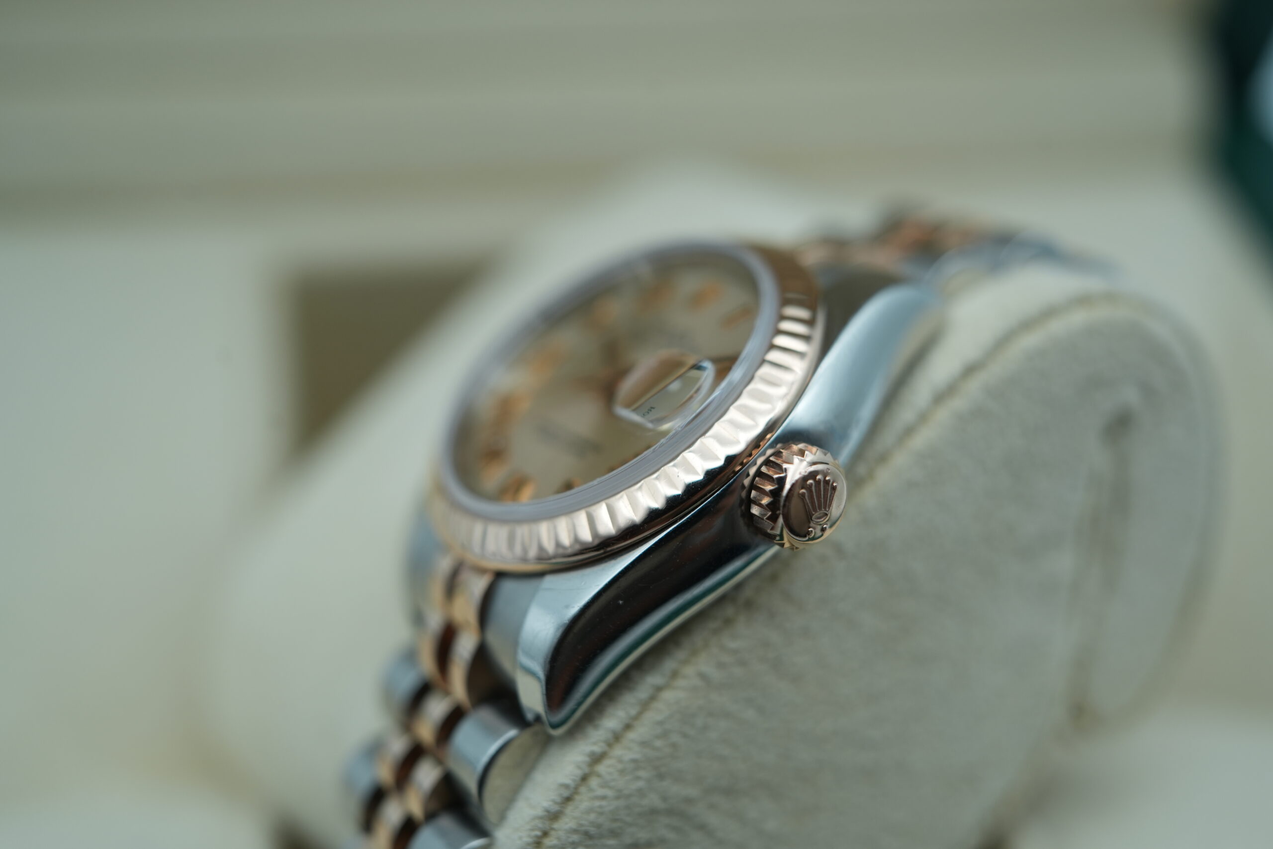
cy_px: 424
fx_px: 1238
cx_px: 636
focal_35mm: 35
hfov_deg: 54.4
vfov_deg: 37.9
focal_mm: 35
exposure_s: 1/250
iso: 400
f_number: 5
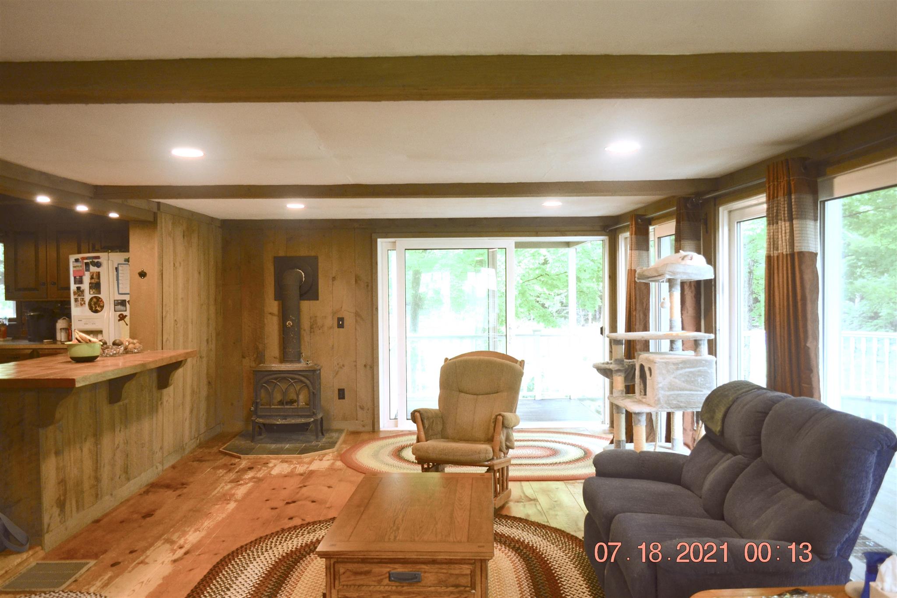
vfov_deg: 43.6
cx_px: 448
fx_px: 747
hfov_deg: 61.9
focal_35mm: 30
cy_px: 299
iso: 400
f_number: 3.8
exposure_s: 1/50
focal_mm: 20
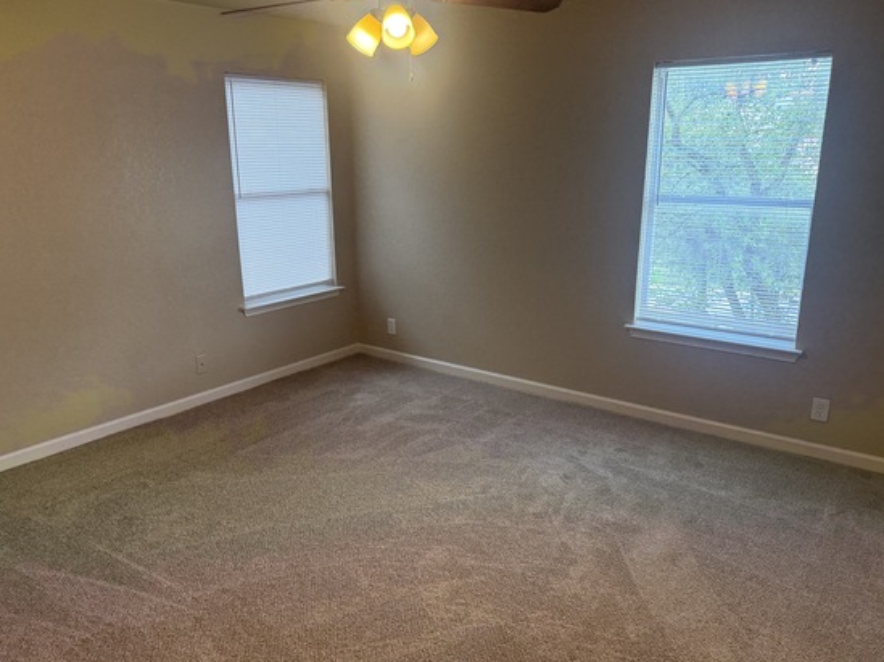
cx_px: 422
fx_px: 715
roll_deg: +1.0
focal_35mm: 28
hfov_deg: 63.4
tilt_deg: -15.2
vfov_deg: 49.7
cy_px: 337
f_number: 1.78
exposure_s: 1/120
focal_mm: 6.76
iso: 250
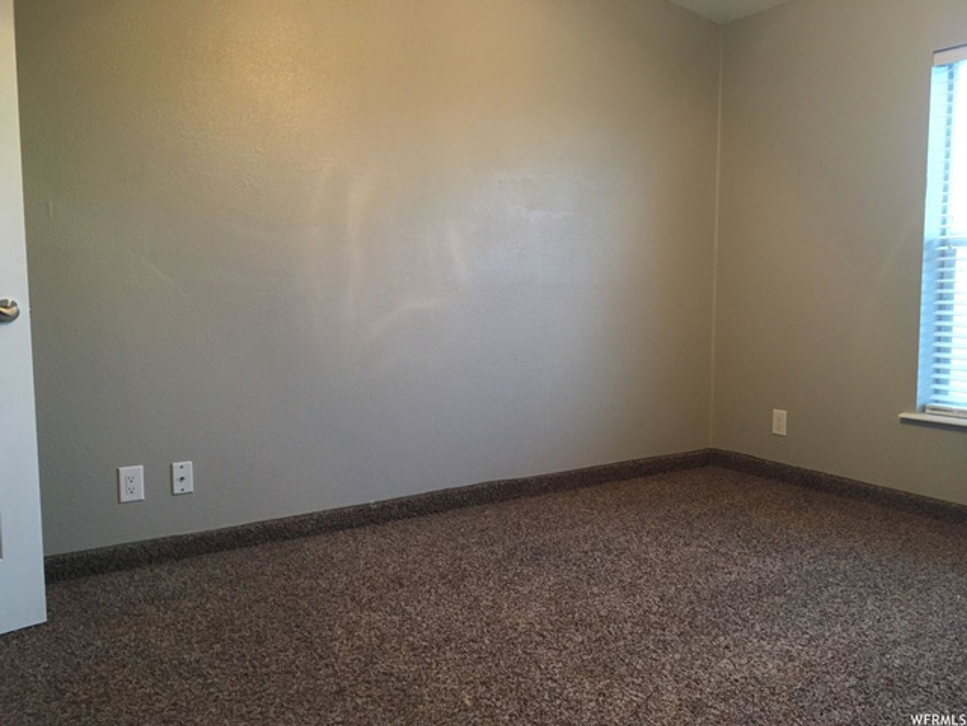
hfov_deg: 61.7
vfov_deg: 48.2
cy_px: 363
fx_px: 810
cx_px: 484
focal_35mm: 29
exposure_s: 1/24
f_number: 2.2
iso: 200
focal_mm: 4.15
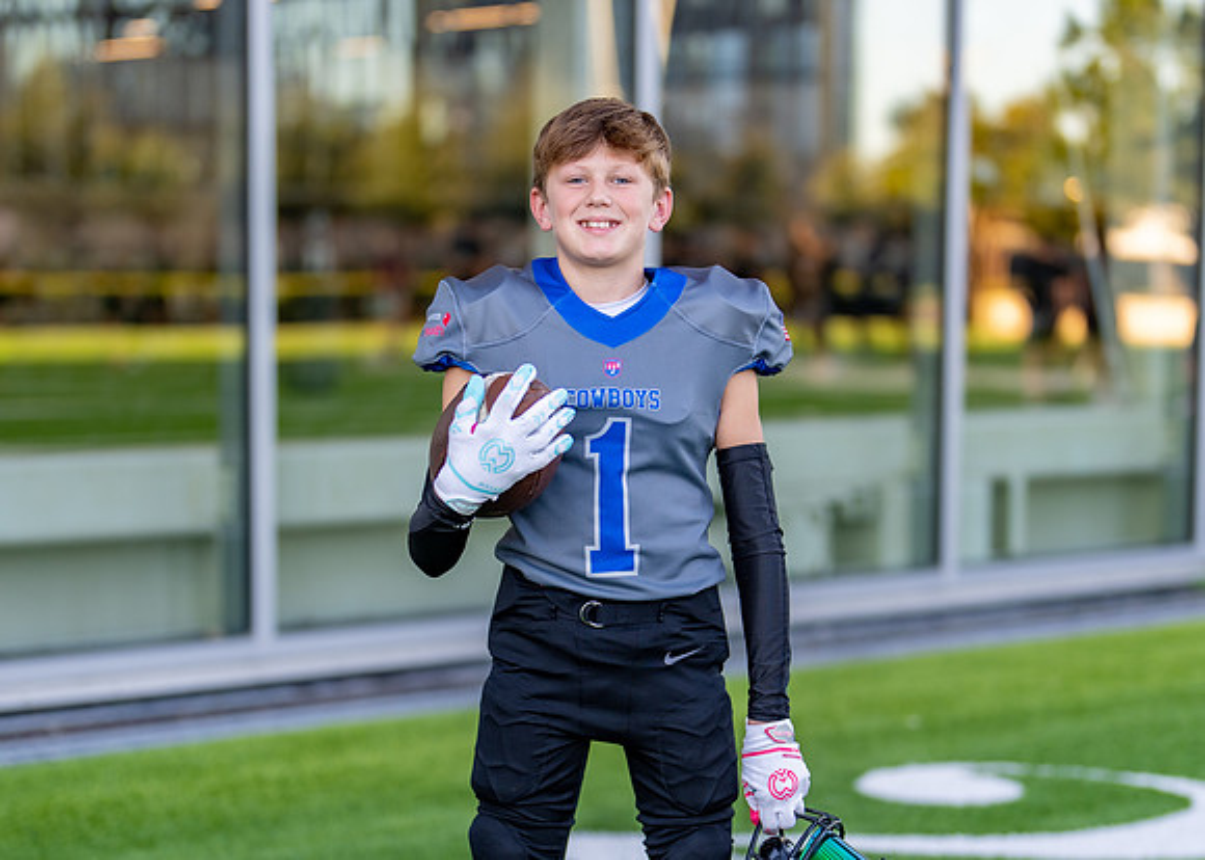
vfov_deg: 16.6
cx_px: 652
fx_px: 2933
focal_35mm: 86
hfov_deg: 23.2
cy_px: 612
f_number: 1.2
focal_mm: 50
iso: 100
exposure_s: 1/640
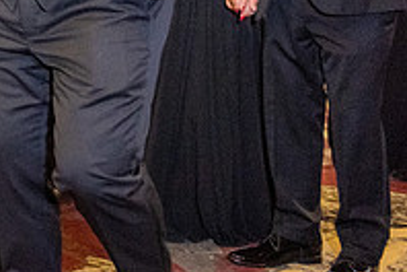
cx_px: -195
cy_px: -98
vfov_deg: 7.9
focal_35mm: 172
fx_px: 1944
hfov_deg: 11.5
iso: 1600
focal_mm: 45
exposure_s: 1/125
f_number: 2.8
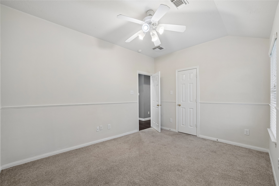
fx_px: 108
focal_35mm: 14
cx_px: 140
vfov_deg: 81.2
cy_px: 93
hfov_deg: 104.3
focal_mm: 14
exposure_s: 1/6
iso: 640
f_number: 10
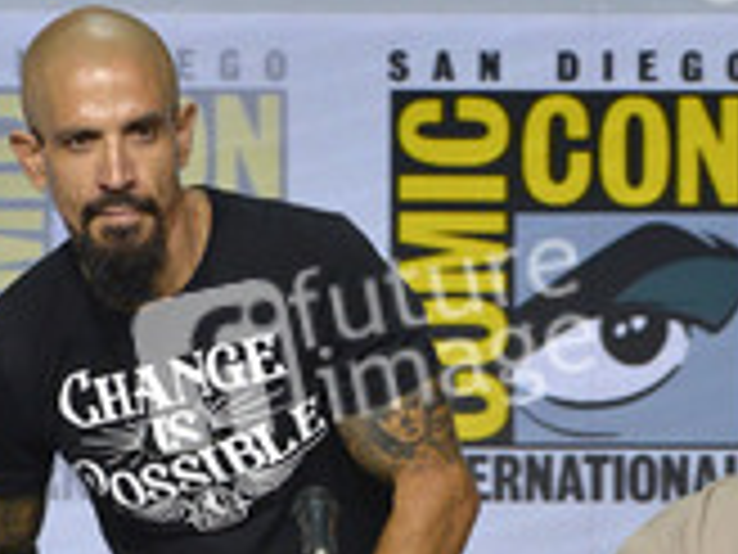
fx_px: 13986
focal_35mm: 656
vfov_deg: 2.3
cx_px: 497
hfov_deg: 3.0
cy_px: 572
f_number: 6.3
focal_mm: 280
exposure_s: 1/250
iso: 1600
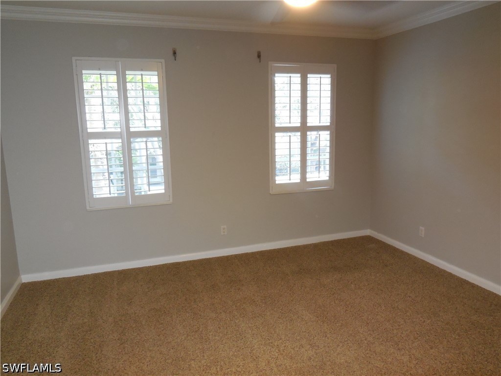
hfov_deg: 69.4
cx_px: 250
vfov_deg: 54.9
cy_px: 188
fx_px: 362
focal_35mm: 25
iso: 400
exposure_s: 1/25
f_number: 3.1
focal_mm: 4.5
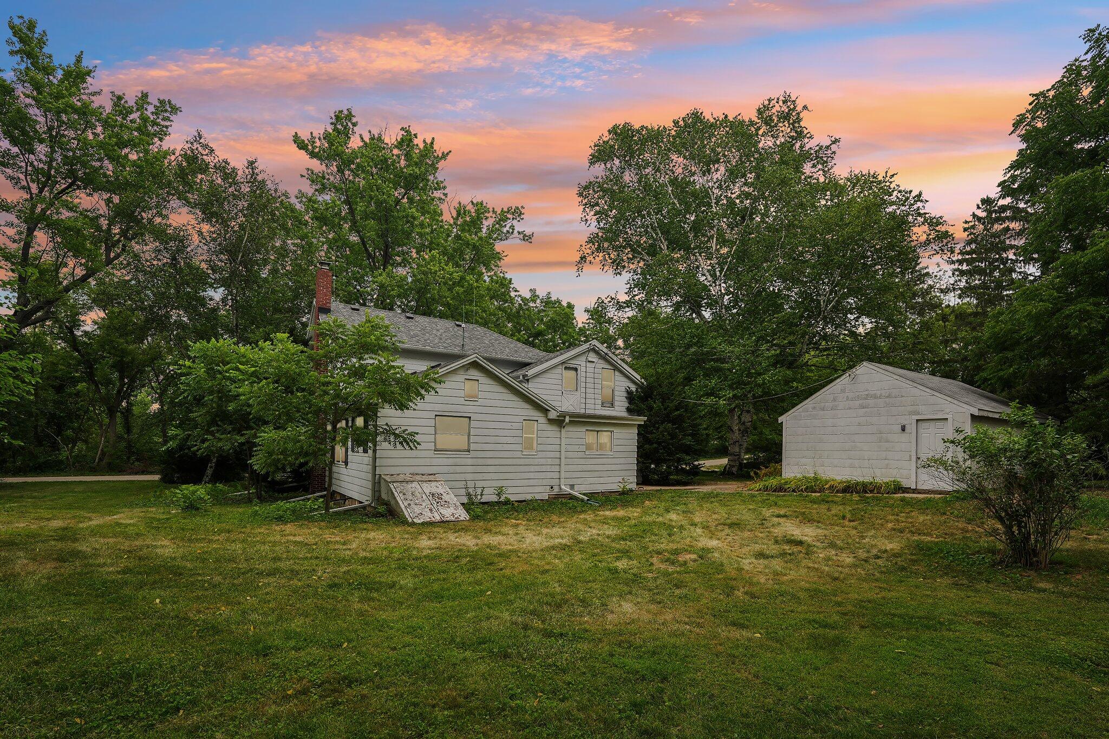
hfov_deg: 95.0
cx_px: 554
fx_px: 508
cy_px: 370
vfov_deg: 72.0
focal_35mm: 16
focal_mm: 16.5
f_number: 4.5
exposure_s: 1/200
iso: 100
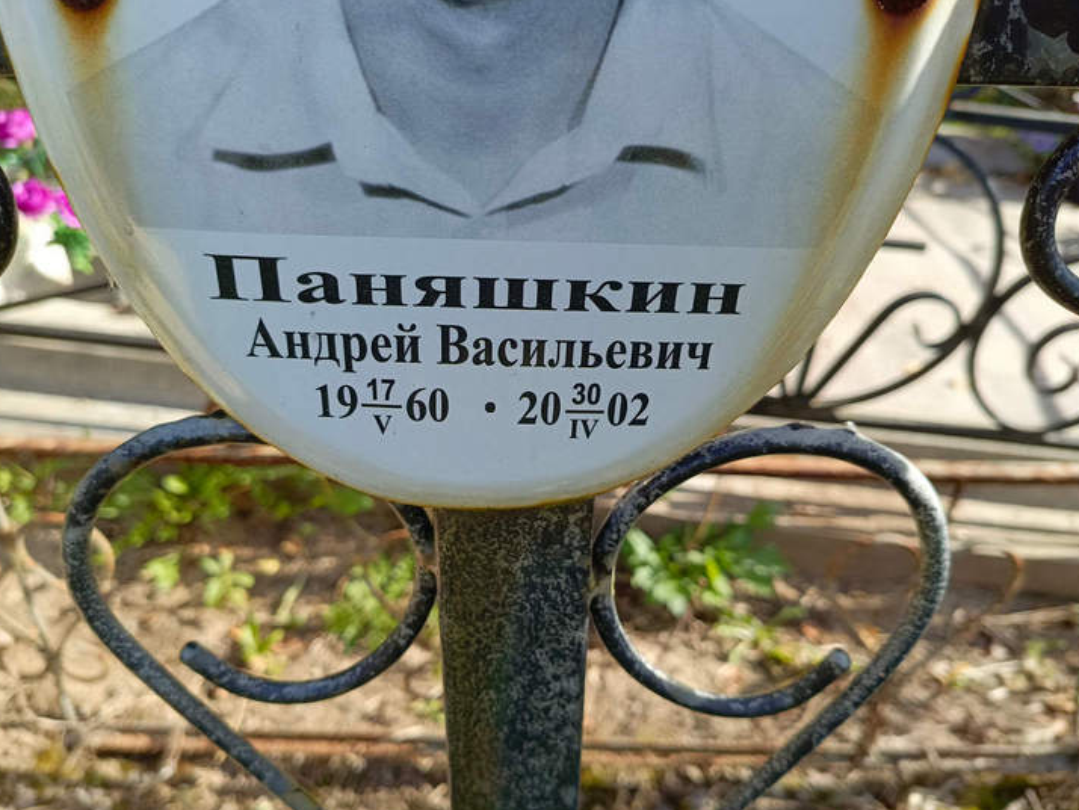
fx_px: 873
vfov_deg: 49.7
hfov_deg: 63.4
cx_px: 521
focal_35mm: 28
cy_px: 438
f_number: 1.69
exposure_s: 1/419
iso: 108
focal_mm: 4.76
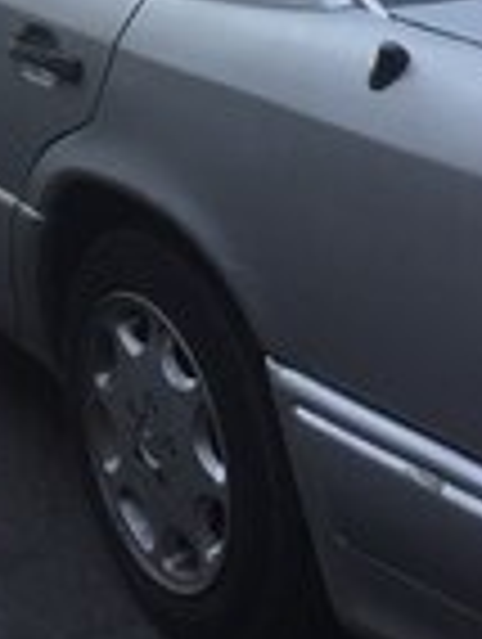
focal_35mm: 101
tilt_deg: -6.5
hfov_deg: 14.3
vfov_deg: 18.1
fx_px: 1870
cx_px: -90
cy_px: -202
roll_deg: +4.6
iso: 32
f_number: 2.2
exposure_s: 1/514
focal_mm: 4.15
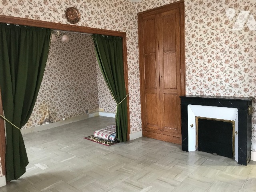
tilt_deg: -4.5
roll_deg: +3.1
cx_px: 128
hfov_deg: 63.4
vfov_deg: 49.7
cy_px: 96
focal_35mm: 28
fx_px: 207
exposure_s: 1/17
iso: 64
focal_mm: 3.99
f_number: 1.8
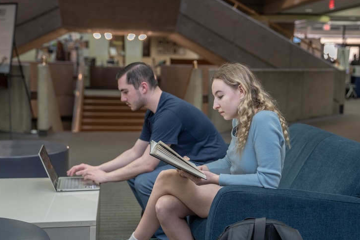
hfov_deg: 36.2
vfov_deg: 24.6
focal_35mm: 55
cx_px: 199
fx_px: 550
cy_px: 122
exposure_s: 1/200
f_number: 2.8
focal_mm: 49
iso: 1000
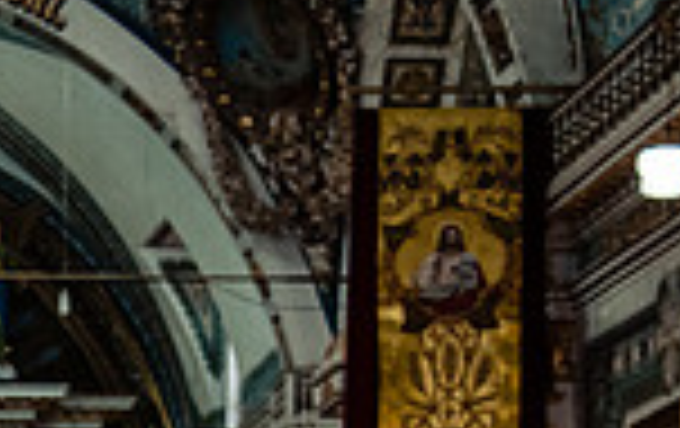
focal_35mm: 195
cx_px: -243
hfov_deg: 10.5
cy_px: 836
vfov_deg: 6.6
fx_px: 3621
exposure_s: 1/100
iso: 2000
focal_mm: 46
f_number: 6.3
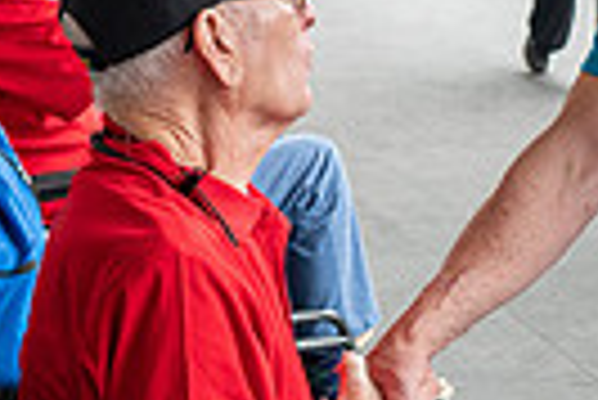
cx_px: 549
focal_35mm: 126
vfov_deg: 10.9
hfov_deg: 16.0
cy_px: 157
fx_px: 2095
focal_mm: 29
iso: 720
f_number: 4.5
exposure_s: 1/80
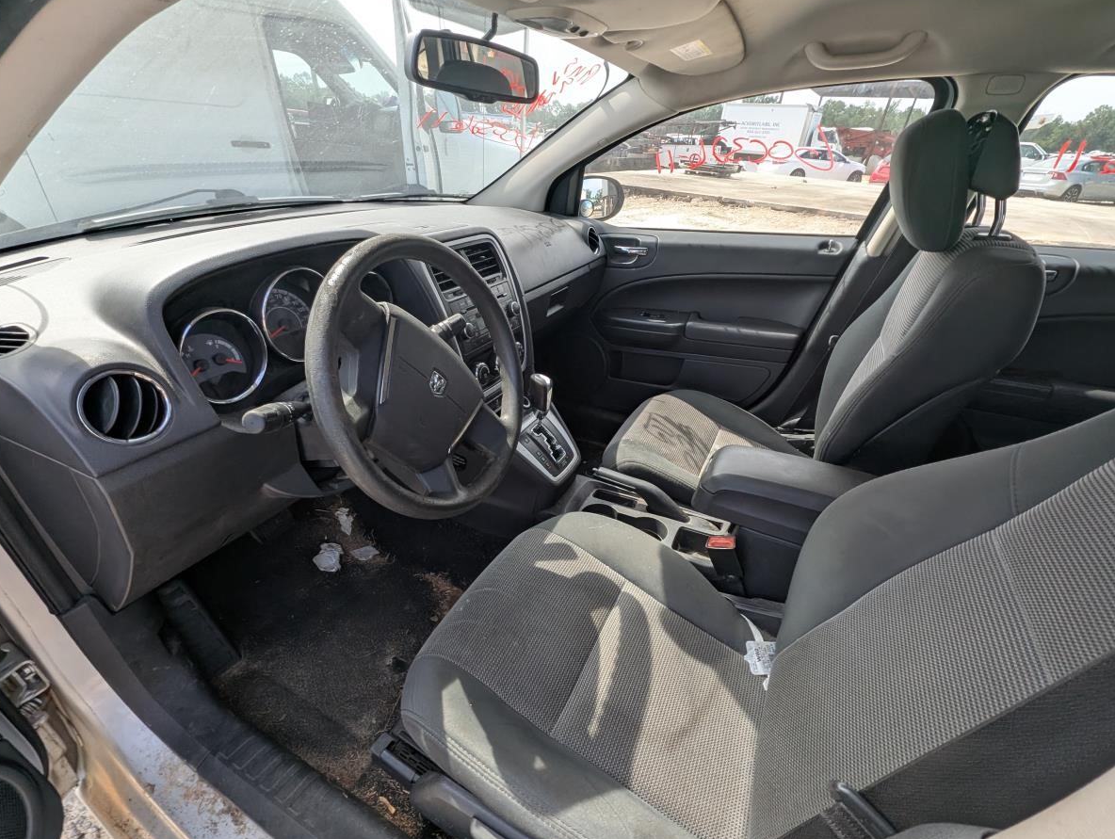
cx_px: 541
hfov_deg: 102.0
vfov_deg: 85.7
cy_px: 444
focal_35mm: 14
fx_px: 451
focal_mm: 1.95
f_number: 2.2
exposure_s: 1/283
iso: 48
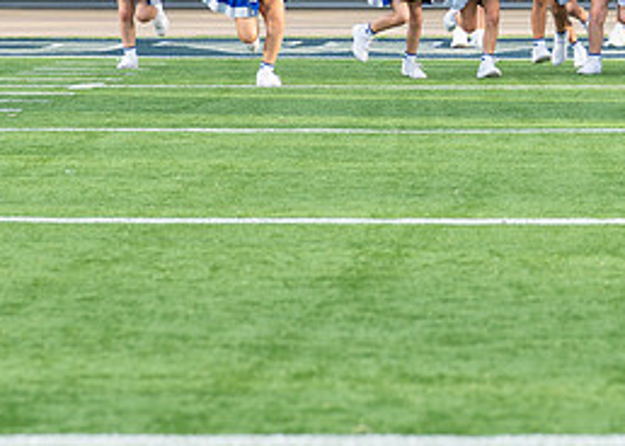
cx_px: 521
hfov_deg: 8.4
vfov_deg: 6.0
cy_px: 41
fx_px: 4258
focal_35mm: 240
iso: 125
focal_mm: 50
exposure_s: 1/1000
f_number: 2.8
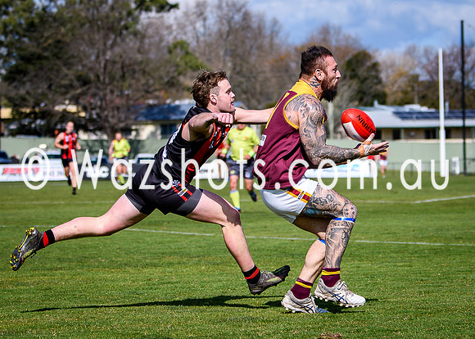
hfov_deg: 10.1
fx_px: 2687
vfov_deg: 7.2
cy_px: 148
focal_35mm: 199
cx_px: 297
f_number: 2.8
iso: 100
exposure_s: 1/2500
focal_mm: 70
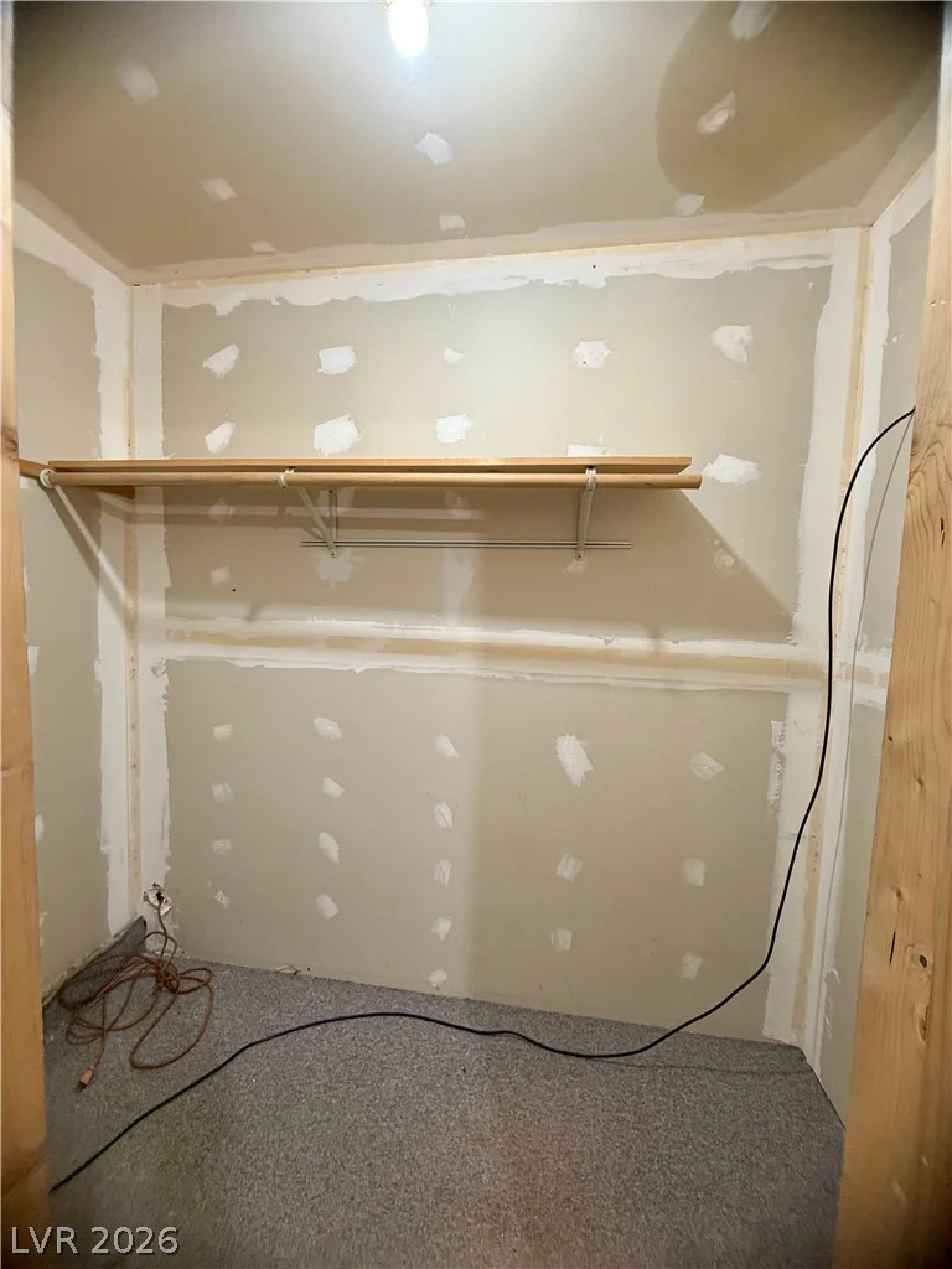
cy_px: 634
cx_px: 476
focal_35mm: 14
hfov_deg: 85.7
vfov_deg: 102.1
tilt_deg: -3.7
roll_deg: -1.6
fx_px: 513
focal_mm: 2.22
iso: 250
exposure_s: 1/60
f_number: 2.2
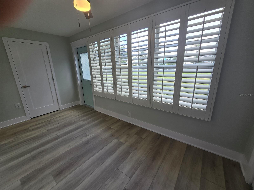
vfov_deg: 89.9
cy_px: 95
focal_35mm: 13
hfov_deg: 106.2
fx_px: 95
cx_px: 127
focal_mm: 2.2
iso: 50
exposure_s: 1/120
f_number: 2.2
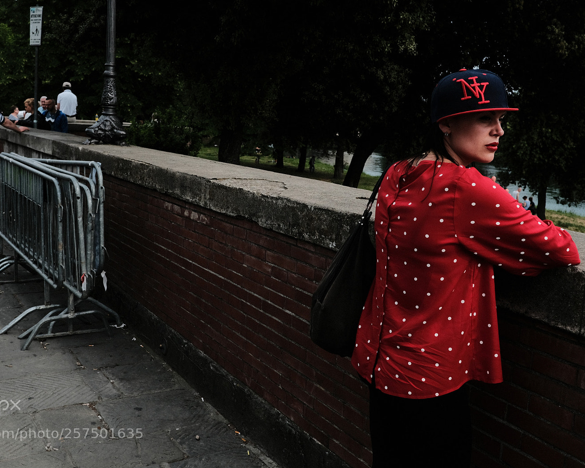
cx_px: 266
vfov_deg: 37.3
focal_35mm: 40
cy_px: 231
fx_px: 692
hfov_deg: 45.7
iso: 500
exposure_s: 1/1000
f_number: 5.6
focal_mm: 23
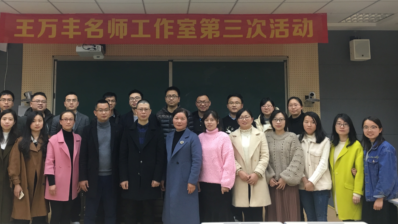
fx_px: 390
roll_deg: -0.9
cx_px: 170
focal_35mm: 37
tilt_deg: +5.4
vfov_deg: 31.8
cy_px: 79
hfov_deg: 53.8
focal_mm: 4.15
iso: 125
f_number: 2.2
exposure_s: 1/33
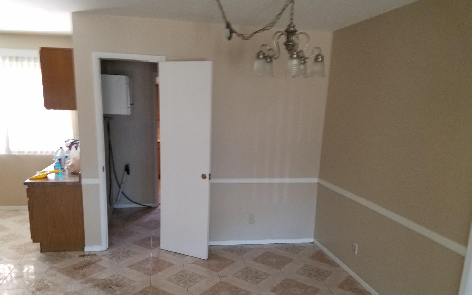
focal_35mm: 28
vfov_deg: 44.4
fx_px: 360
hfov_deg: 66.5
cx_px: 233
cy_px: 171
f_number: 1.7
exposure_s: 1/24
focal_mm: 4.2
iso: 200
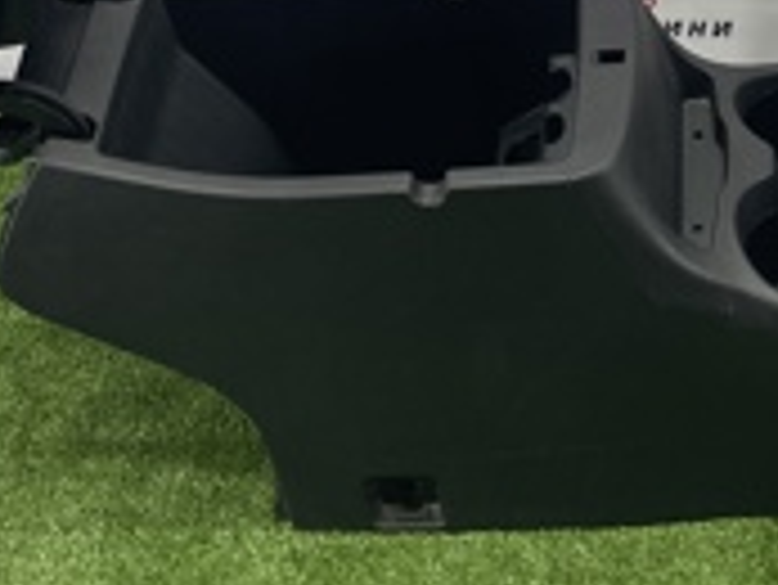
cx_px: 742
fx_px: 2159
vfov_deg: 14.6
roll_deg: +1.6
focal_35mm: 96
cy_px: -241
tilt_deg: -33.1
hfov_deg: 19.9
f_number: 1.6
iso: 50
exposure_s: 1/121
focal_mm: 4.2
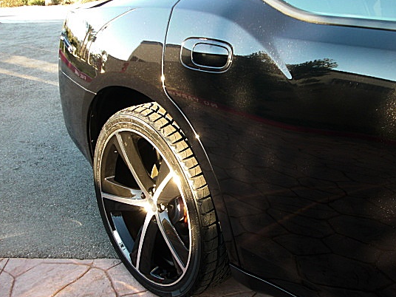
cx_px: 227
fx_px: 492
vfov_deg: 33.6
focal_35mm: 43
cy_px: 143
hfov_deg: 43.7
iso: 100
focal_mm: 6.3
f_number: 2.8
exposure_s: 1/80
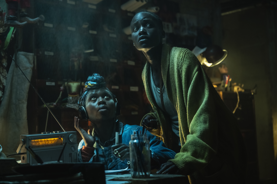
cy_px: 92
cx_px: 138
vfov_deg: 22.6
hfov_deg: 33.4
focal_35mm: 60
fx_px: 462
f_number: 3.5
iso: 2500
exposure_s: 1/80
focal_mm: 60
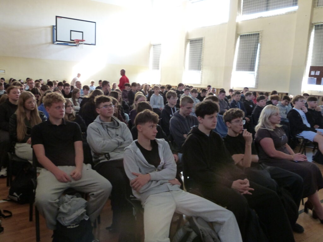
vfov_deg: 46.8
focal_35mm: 30
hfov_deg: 60.0
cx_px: 162
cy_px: 121
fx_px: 280
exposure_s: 1/50
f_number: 2.9
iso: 400
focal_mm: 5.2
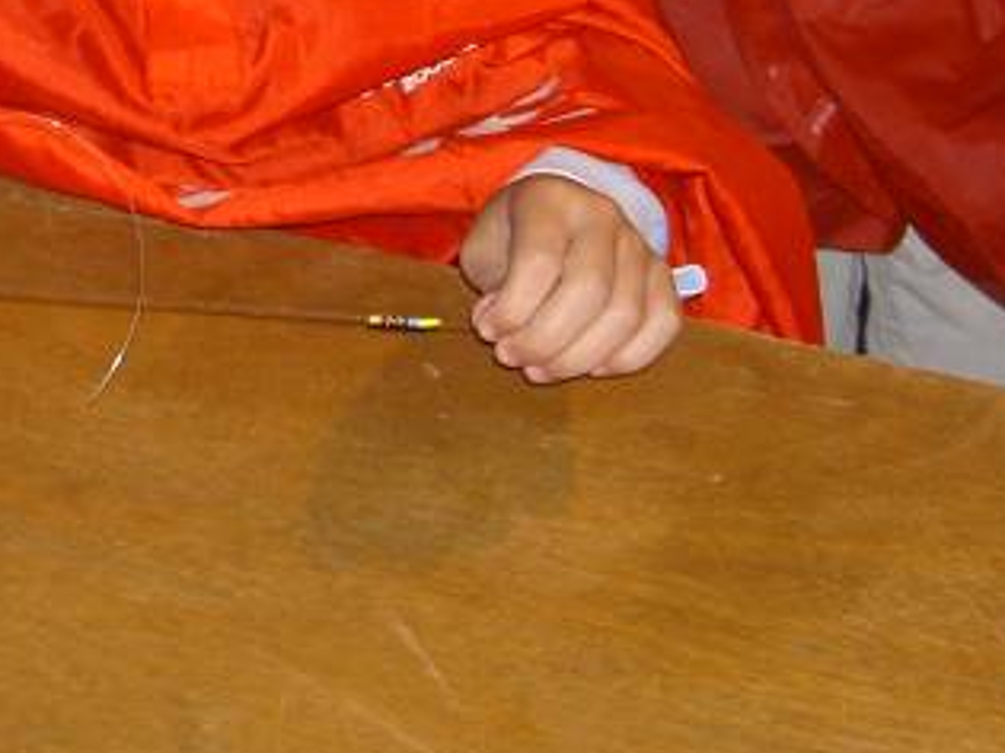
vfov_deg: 14.6
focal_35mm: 99
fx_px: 2873
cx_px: 128
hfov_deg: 19.5
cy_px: -54
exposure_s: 1/60
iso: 100
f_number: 2.8
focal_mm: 8
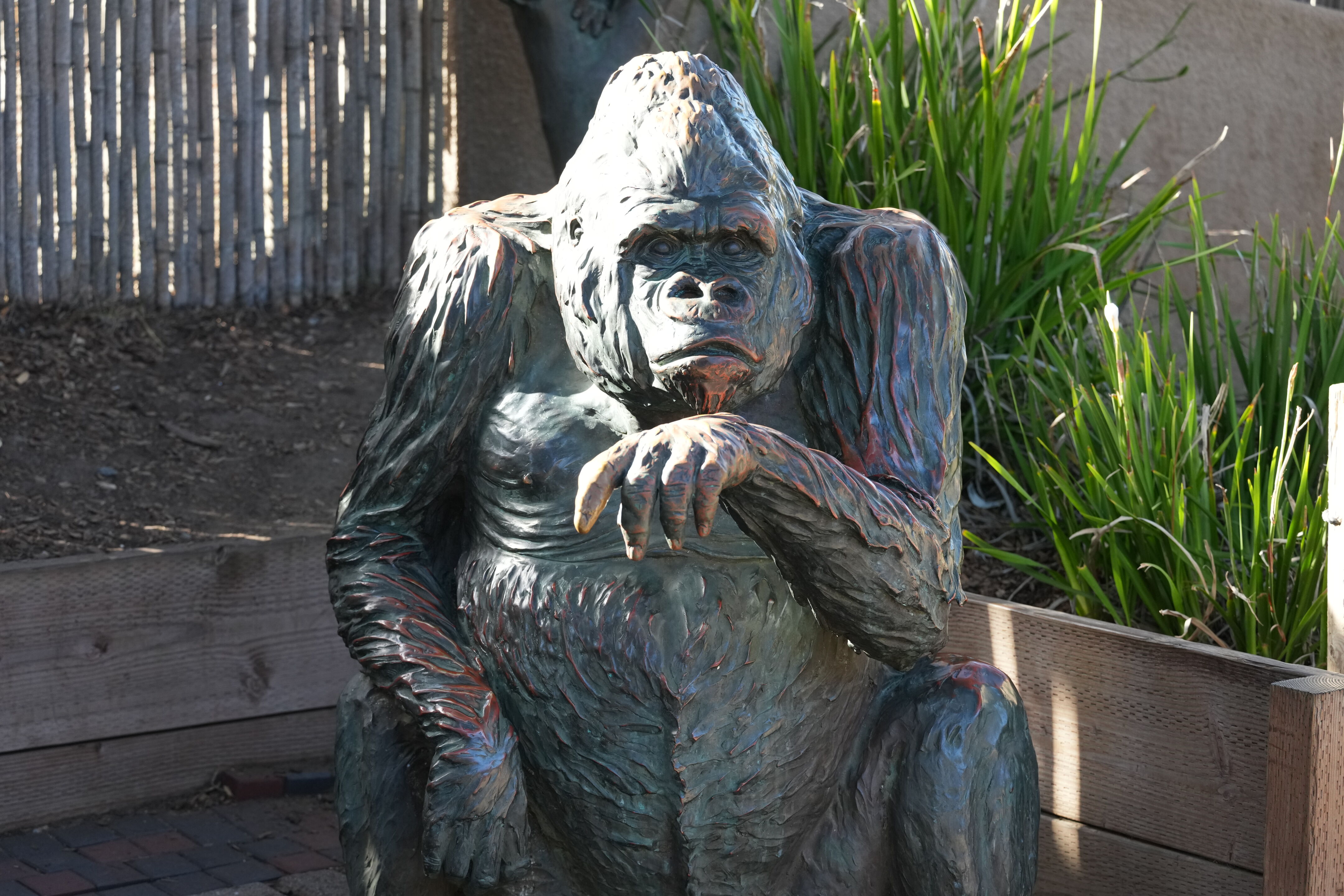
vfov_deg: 13.7
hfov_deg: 20.4
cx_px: 672
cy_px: 448
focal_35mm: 100
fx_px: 3733
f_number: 4.5
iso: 1000
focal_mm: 100
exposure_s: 1/320
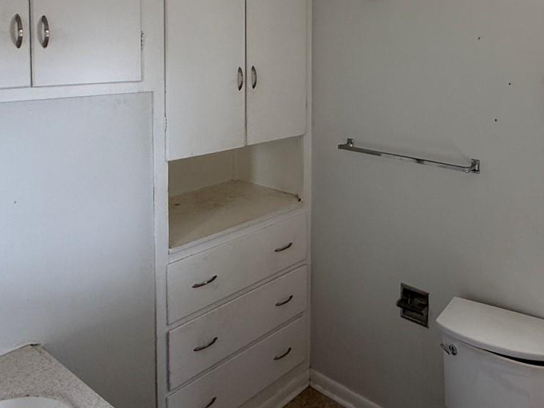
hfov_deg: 54.3
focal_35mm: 30
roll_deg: -1.7
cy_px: 65
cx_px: 462
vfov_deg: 43.9
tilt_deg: -2.3
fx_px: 471
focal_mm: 2.22
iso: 125
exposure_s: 1/99
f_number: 2.2
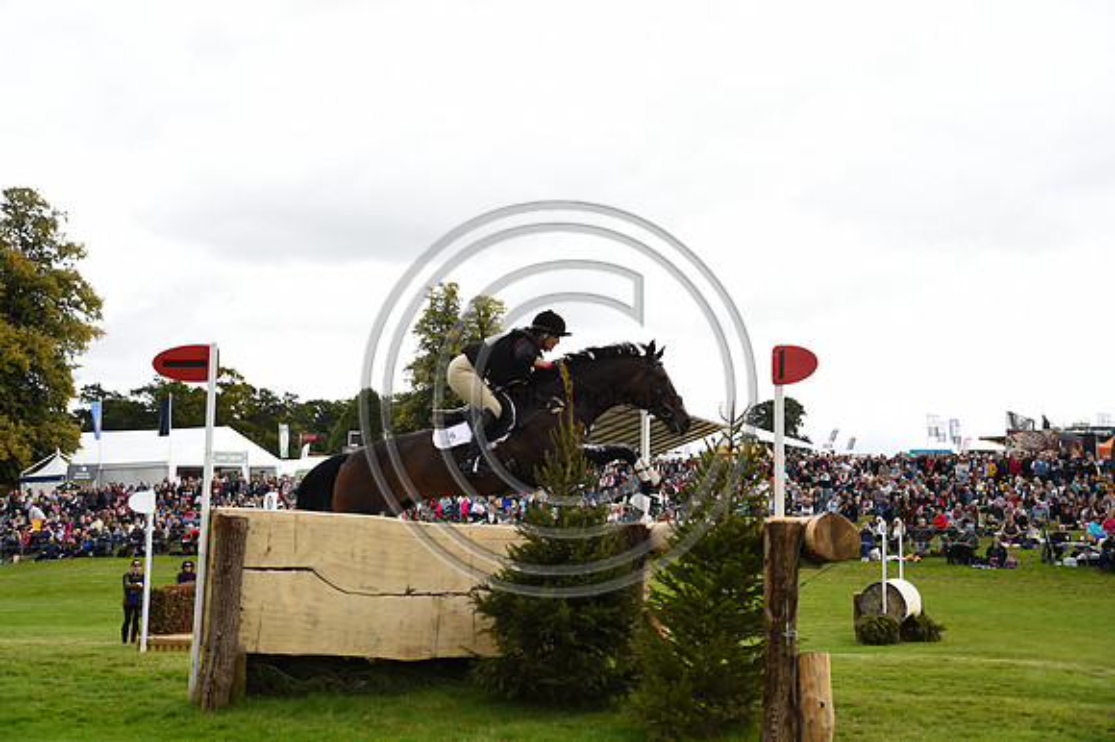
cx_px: 558
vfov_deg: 28.0
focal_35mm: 48
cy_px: 371
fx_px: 1486
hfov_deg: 41.1
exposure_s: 1/1250
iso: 500
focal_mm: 48
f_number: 4.2
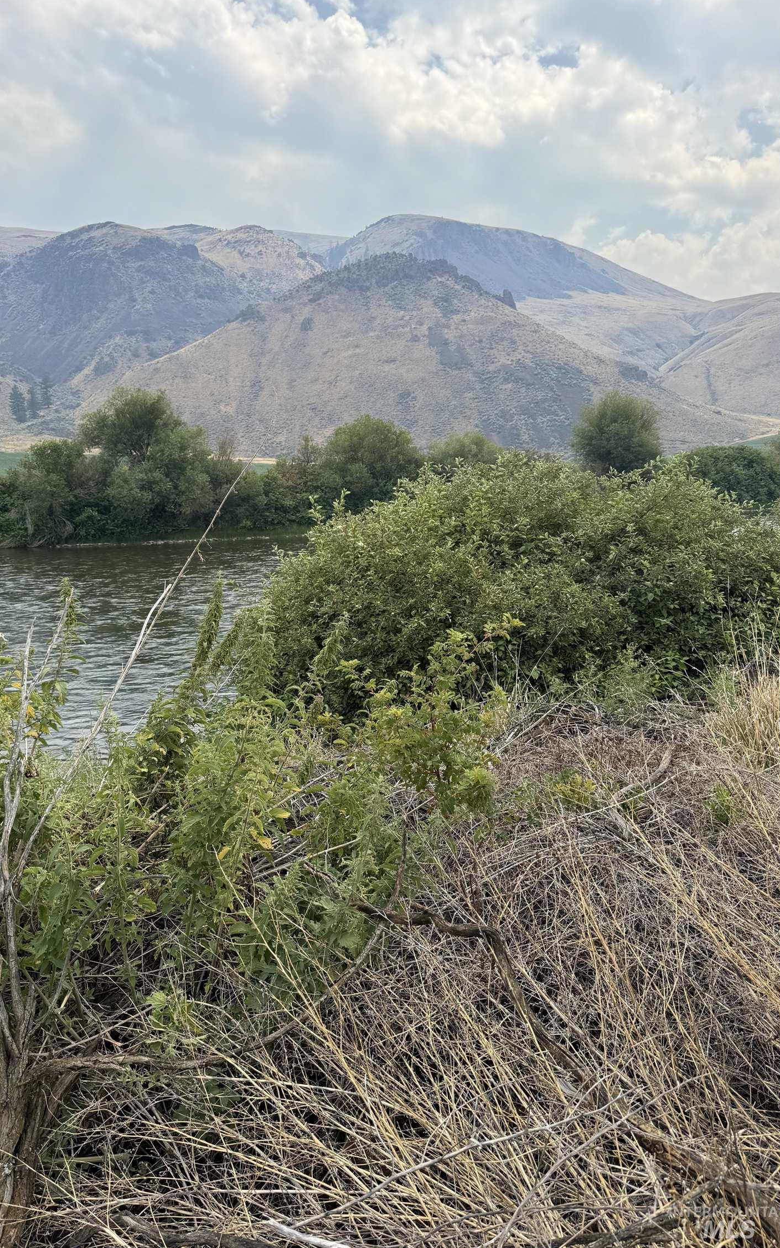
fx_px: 884
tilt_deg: -6.5
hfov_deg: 47.4
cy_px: 632
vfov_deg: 70.4
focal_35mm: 26
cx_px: 318
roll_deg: +1.7
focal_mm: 6.76
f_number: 1.78
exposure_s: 1/2331
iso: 80
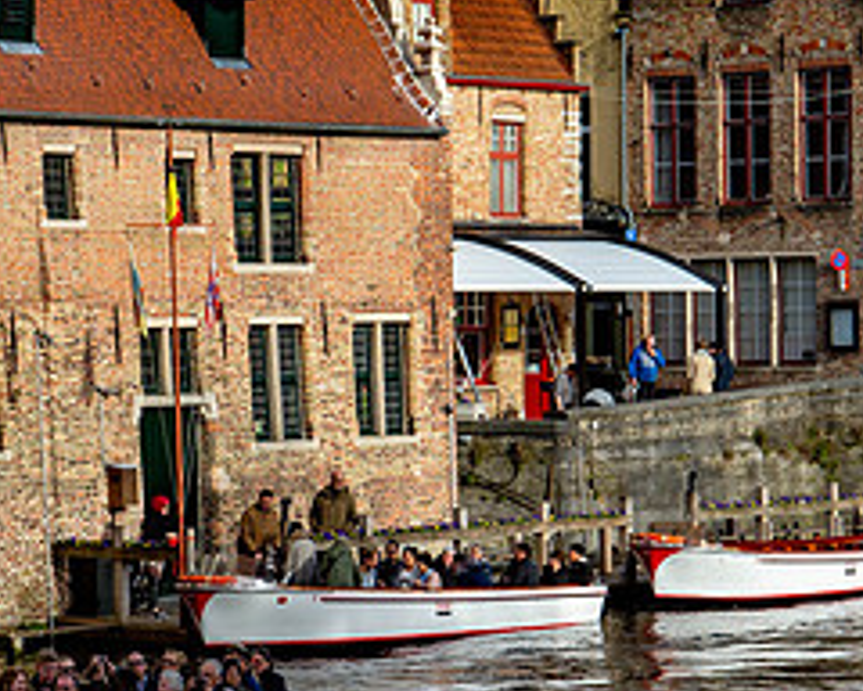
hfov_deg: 12.1
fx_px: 4061
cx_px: 392
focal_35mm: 159
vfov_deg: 9.7
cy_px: 324
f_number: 13
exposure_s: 1/640
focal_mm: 70
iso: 800
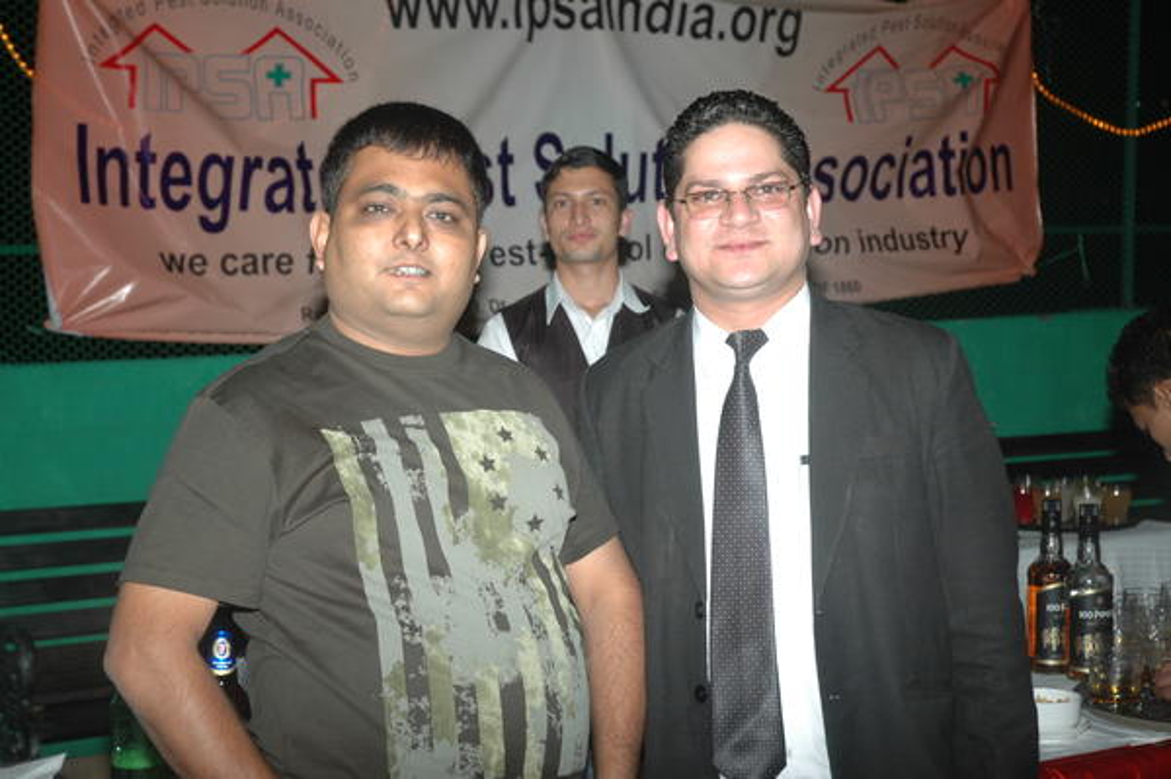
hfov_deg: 29.3
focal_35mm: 69
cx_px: 586
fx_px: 2243
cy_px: 390
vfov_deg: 19.7
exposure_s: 1/60
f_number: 4.5
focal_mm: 46
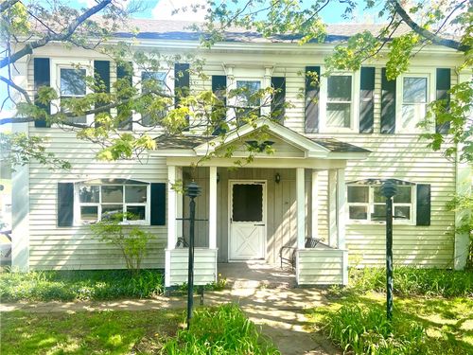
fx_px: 355
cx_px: 236
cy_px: 178
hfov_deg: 67.3
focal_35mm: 26
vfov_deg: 53.1
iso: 32
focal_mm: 4.25
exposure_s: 1/711
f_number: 1.8
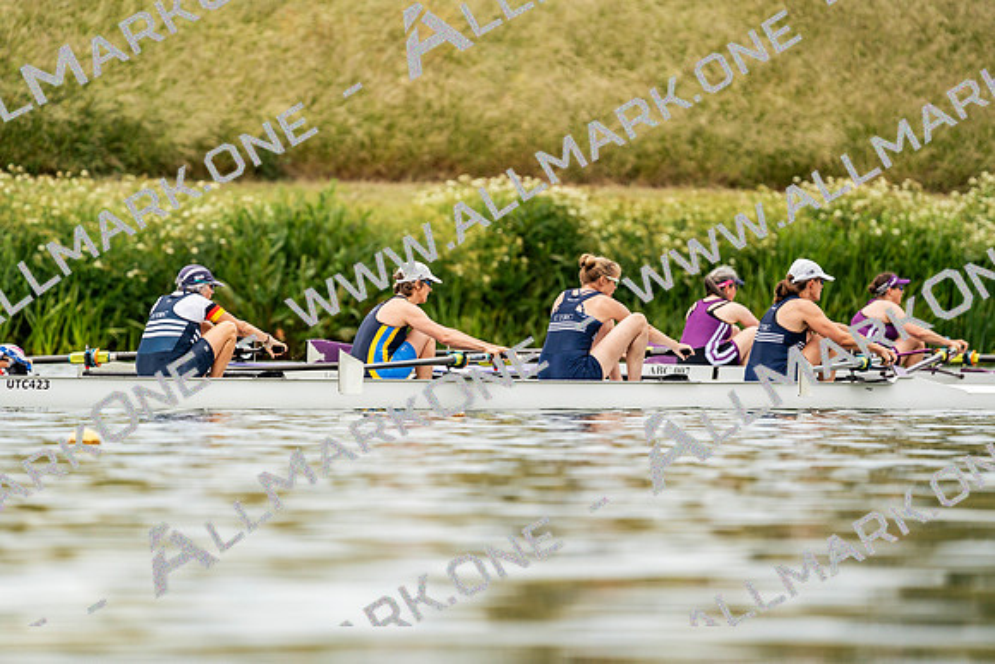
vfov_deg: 2.6
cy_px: 332
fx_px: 14790
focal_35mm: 535
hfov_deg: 3.9
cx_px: 498
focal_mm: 535
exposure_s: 1/2000
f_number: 6.3
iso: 400
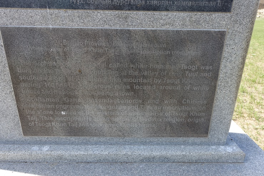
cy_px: 88
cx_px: 132
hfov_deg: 73.8
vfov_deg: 53.1
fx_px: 176
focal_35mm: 24
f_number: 5.6
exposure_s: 1/160
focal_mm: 8.8
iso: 125
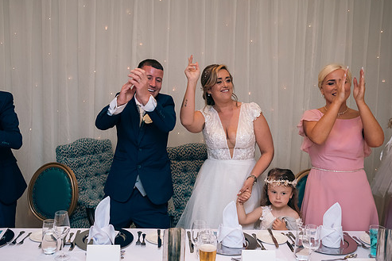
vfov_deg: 33.4
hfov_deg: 48.3
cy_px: 117
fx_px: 436
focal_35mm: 40
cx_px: 167
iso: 640
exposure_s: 1/160
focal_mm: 34
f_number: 3.5
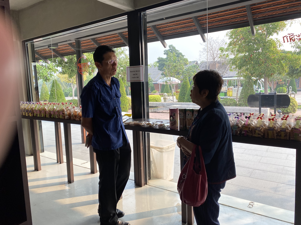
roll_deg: +2.3
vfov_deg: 53.1
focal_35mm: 26
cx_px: 150
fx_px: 226
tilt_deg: -6.5
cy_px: 112
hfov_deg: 67.3
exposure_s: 1/231
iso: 32
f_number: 1.8
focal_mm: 4.25
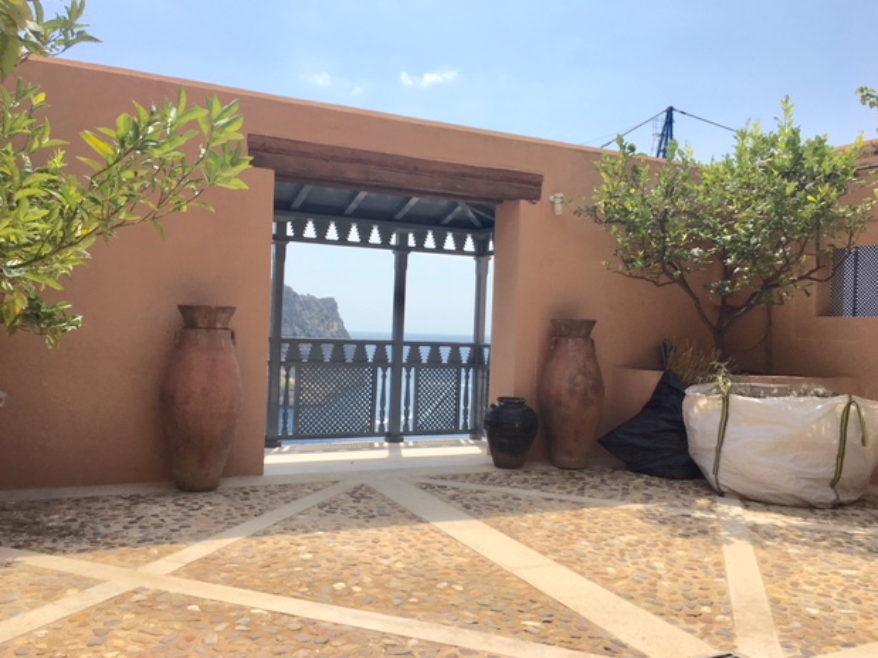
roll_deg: -2.6
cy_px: 323
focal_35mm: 30
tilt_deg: +0.9
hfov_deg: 60.0
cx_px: 437
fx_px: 761
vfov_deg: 46.8
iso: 25
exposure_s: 1/2404
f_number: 2.2
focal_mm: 4.15
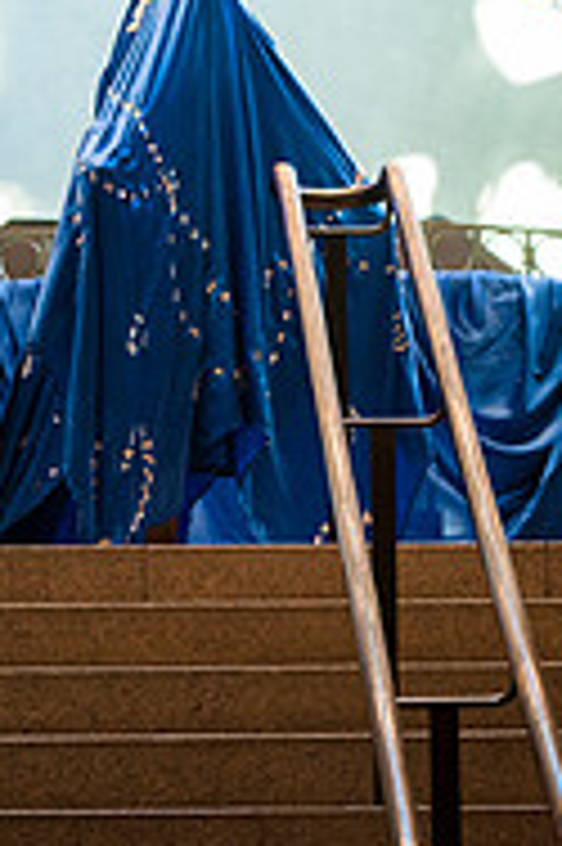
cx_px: 189
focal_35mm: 168
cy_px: 216
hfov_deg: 8.2
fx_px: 3941
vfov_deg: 12.2
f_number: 2.8
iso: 2000
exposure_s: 1/125
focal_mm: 70
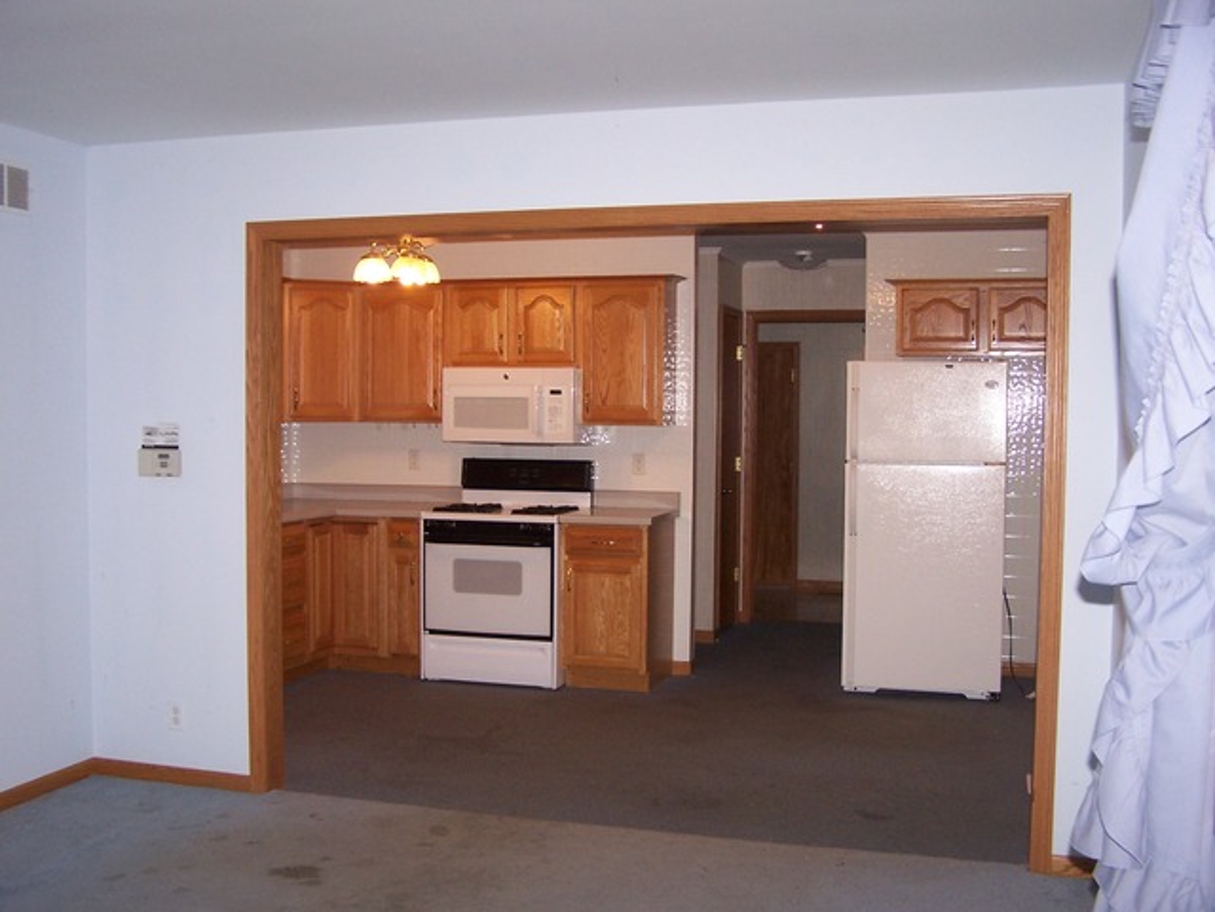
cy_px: 456
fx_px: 1334
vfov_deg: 37.7
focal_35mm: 38
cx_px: 608
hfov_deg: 49.0
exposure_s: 1/60
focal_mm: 6.3
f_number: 2.8
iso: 140
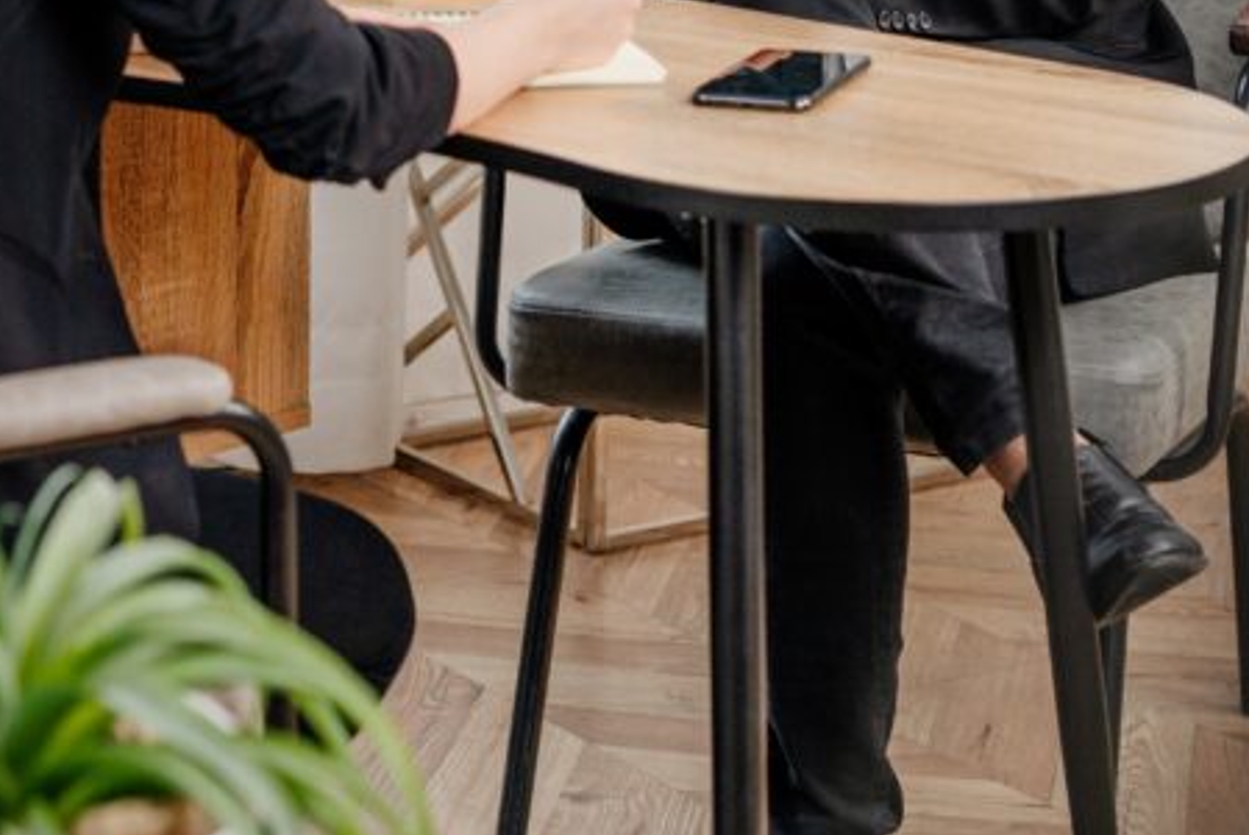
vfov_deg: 11.9
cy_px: -85
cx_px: 248
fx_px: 3958
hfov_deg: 17.8
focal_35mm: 114
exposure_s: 1/320
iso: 200
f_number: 3.2
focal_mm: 50
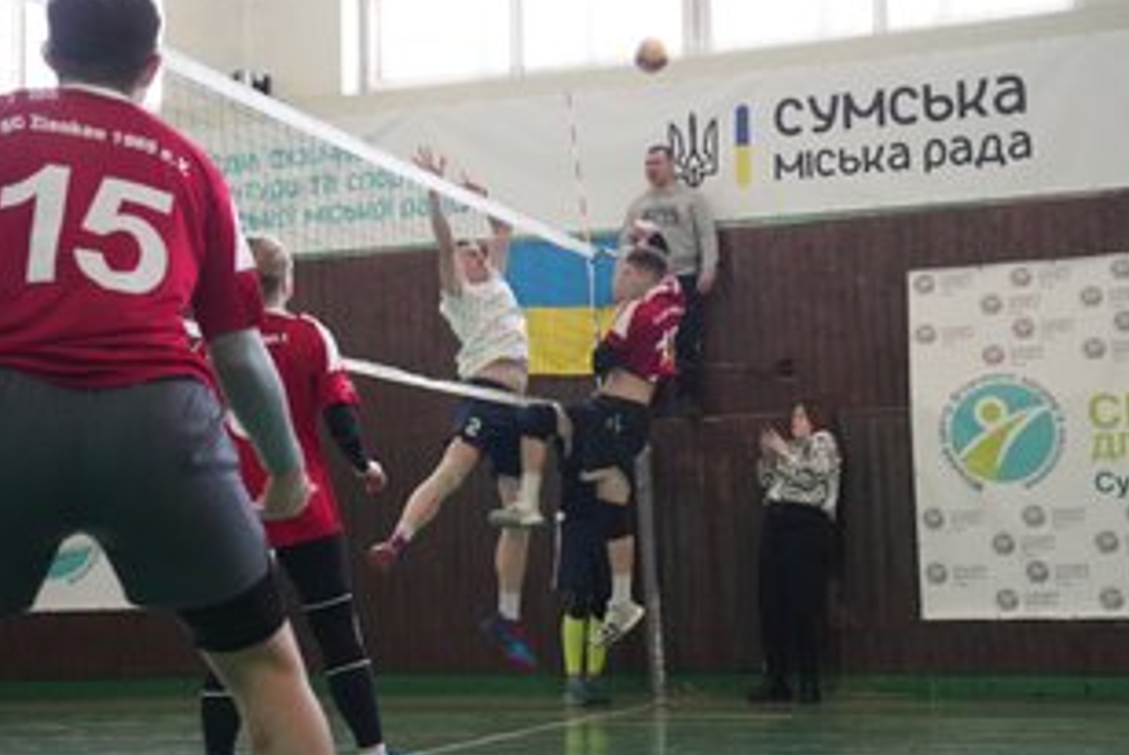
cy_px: 350
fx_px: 1915
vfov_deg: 22.3
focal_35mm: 61
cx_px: 586
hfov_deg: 32.8
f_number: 2.8
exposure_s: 1/200
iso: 5000
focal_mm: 47
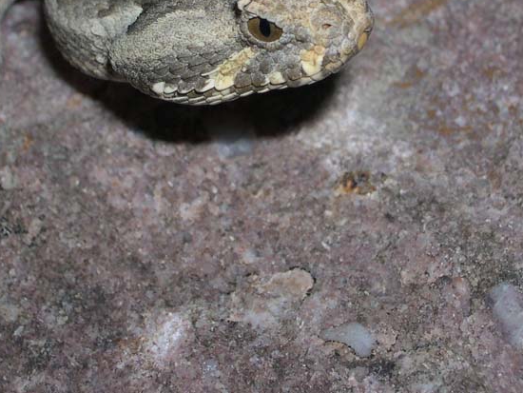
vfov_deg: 10.5
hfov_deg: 14.1
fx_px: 2116
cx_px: 238
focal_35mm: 140
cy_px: 41
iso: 100
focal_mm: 16.3
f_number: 10.8
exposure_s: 1/60
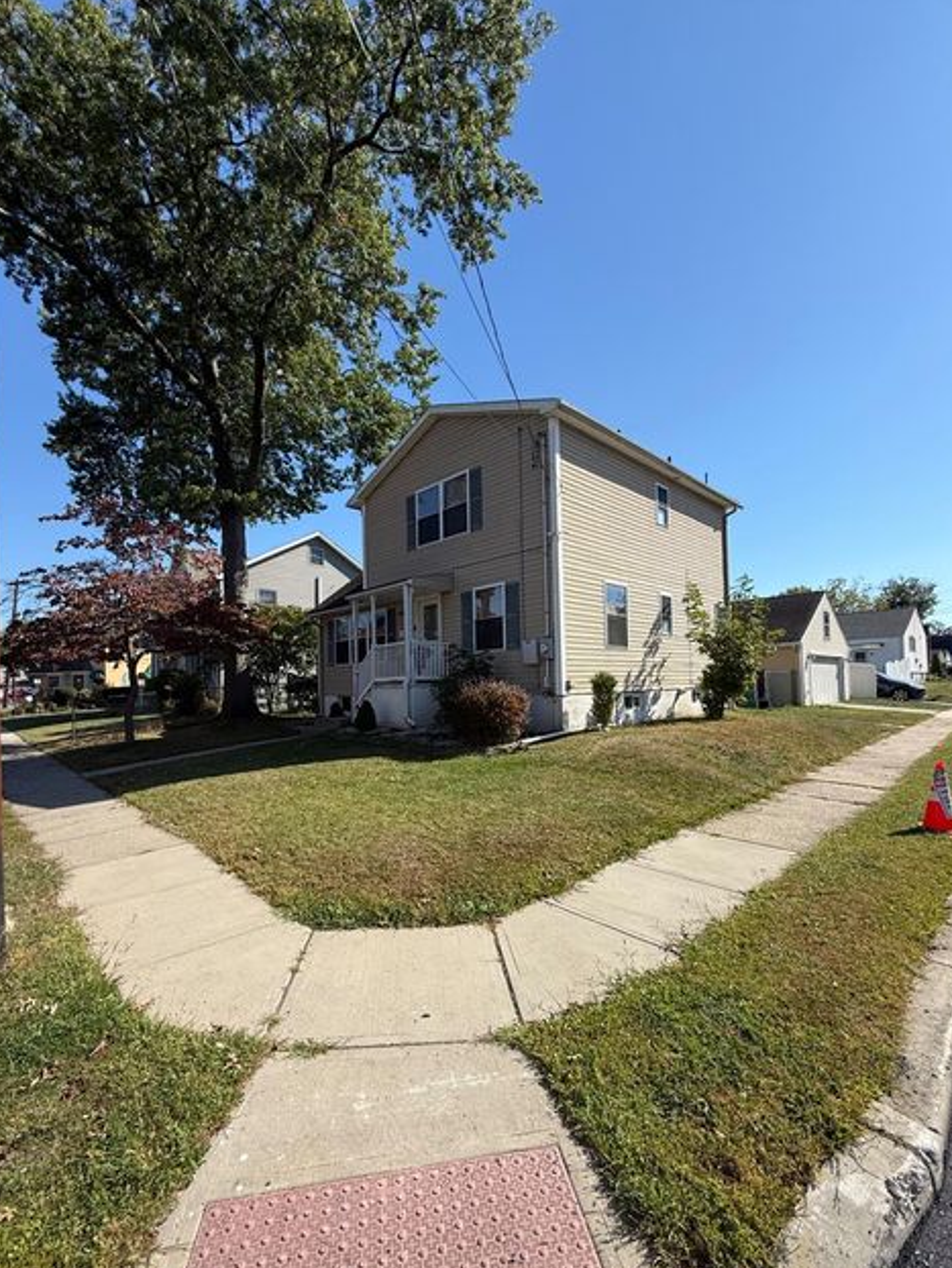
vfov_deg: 98.0
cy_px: 672
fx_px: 550
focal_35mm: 15
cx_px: 465
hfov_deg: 81.8
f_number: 2.2
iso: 50
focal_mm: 2.22
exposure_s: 1/1399
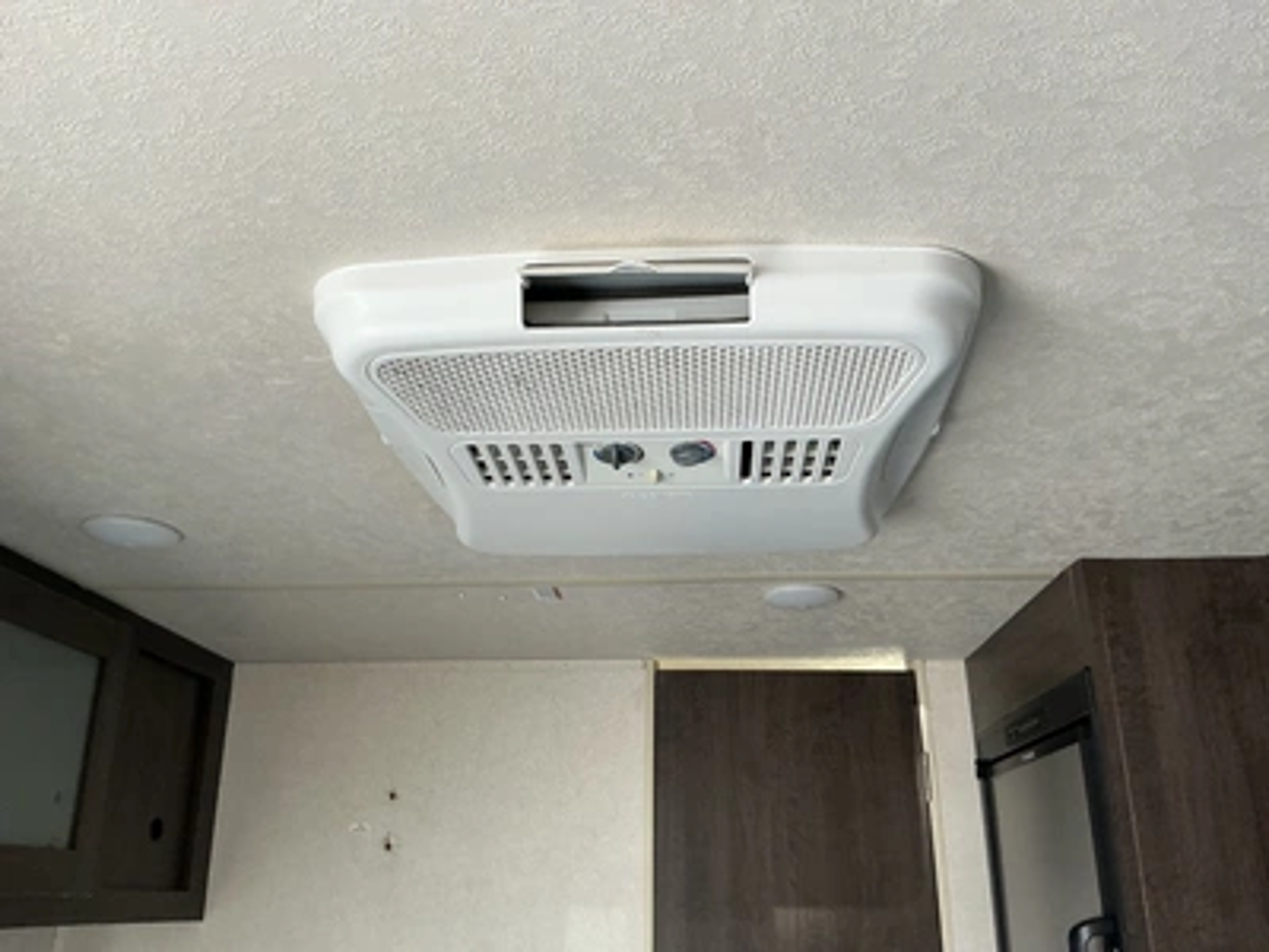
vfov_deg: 49.7
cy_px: 476
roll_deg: -0.9
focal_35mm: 28
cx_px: 634
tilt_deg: +24.8
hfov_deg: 63.4
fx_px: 1026
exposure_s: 1/71
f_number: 1.8
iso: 64
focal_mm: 3
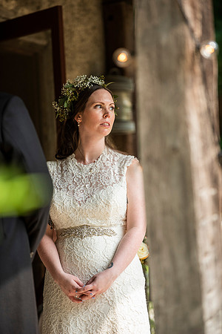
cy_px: 167
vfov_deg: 10.3
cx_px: 111
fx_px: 1850
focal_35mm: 200
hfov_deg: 6.9
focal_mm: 200
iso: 400
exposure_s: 1/800
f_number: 3.5
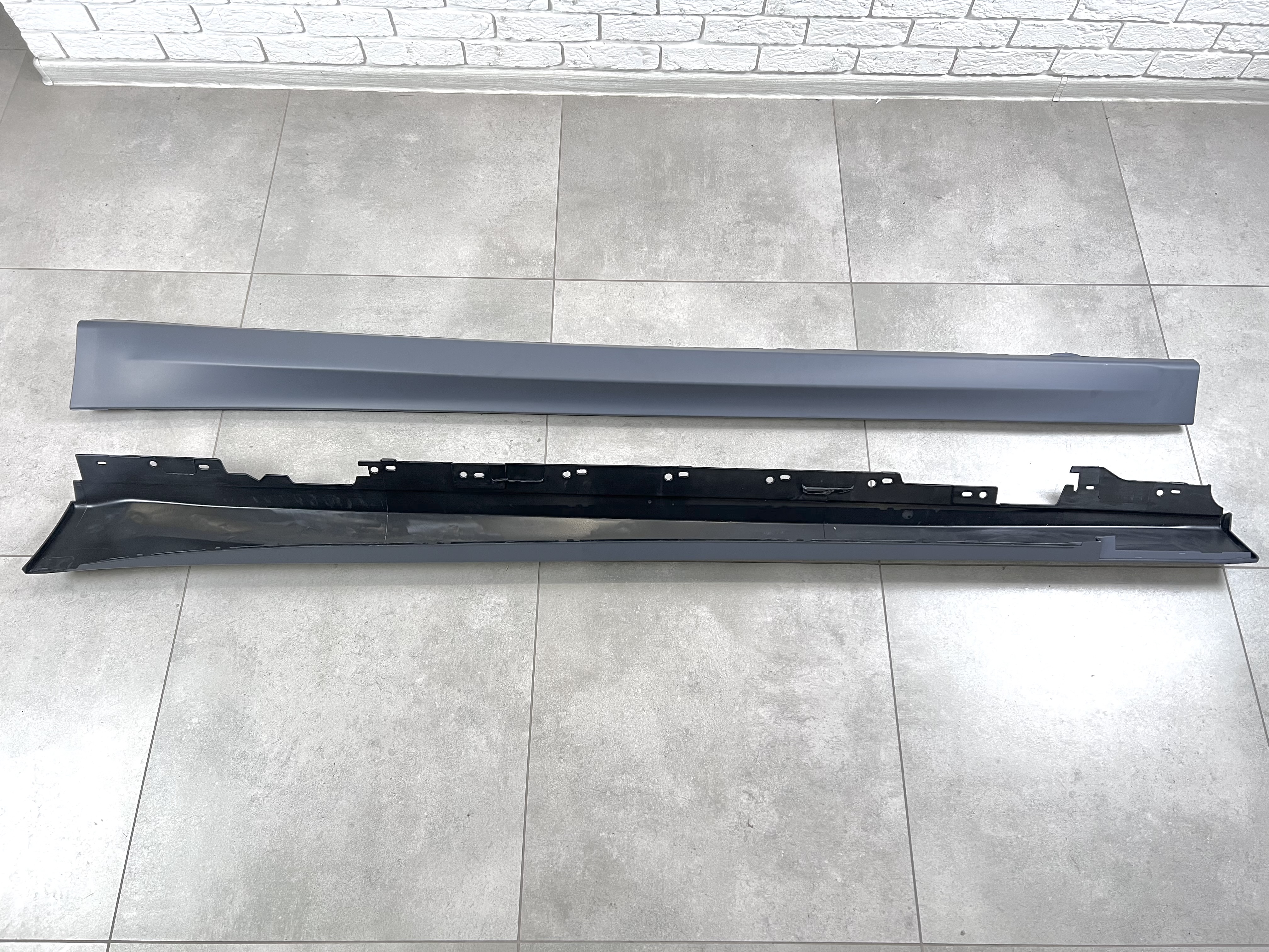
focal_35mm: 26
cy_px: 476
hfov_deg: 67.3
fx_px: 953
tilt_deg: -65.6
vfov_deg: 53.1
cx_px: 634
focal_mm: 5.7
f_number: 1.5
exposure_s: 1/50
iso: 80
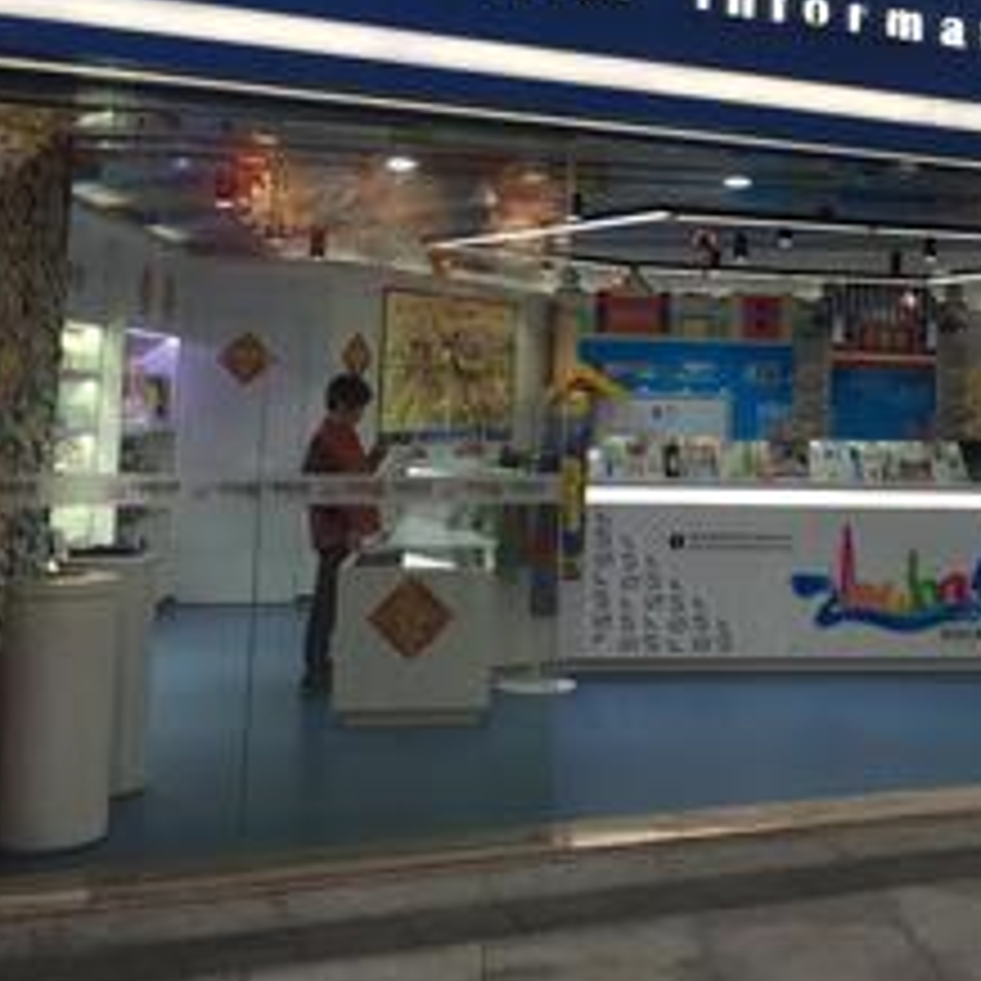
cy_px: 324
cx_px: 756
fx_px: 1507
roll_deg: -4.1
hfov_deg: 35.1
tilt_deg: +4.4
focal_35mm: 47
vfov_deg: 35.7
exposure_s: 1/50
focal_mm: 4.15
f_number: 2.2
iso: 40
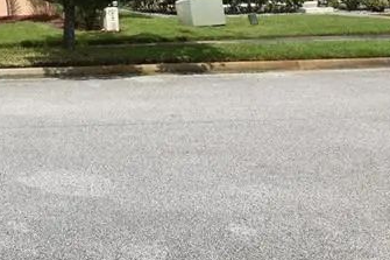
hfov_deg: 26.9
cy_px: -26
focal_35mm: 55
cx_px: -180
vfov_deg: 23.1
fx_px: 596
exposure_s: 1/500
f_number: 8
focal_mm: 12
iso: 160
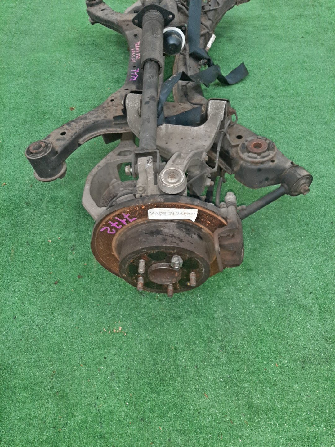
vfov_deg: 67.3
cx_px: 168
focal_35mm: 26
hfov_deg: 53.1
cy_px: 224
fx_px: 335
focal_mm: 3.93
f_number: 1.7
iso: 184
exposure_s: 1/33
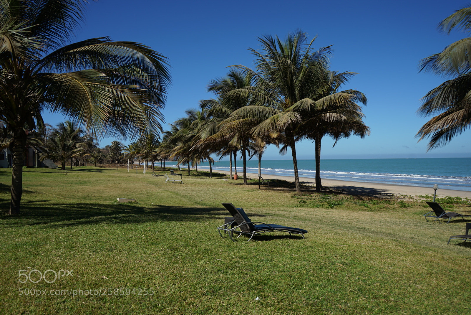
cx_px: 236
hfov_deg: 65.4
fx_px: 367
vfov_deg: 46.5
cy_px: 158
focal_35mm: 28
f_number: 5.6
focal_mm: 28
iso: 100
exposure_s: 1/1000
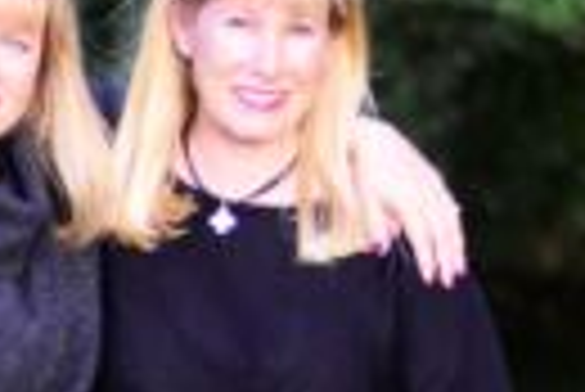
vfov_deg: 3.7
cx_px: -230
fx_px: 5987
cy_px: 417
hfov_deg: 5.6
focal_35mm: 368
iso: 200
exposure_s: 1/500
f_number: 1.8
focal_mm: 50
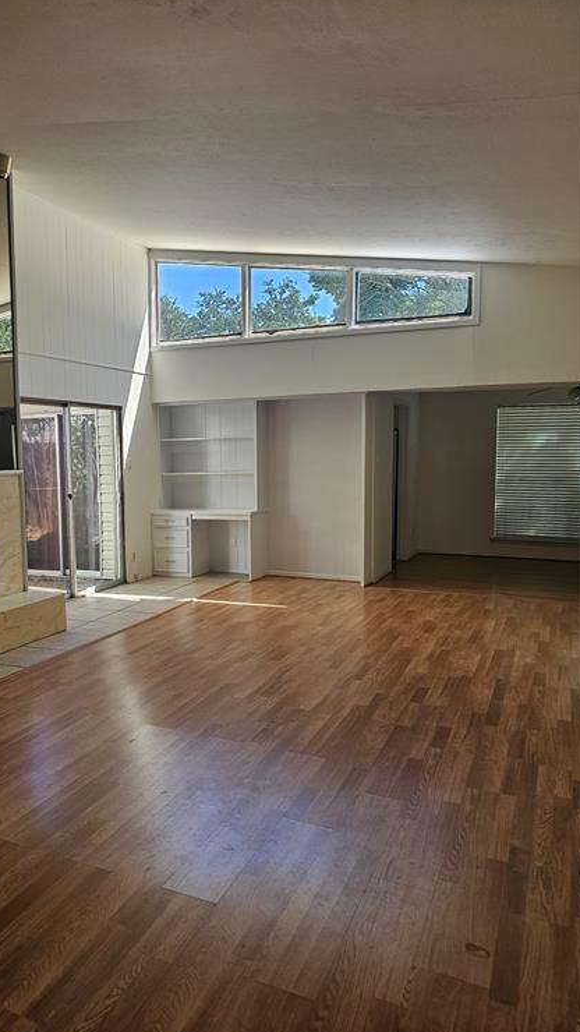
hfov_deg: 43.7
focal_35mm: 26
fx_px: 711
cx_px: 187
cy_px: 517
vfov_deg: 71.9
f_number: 1.7
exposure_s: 1/180
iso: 64
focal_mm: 6.3
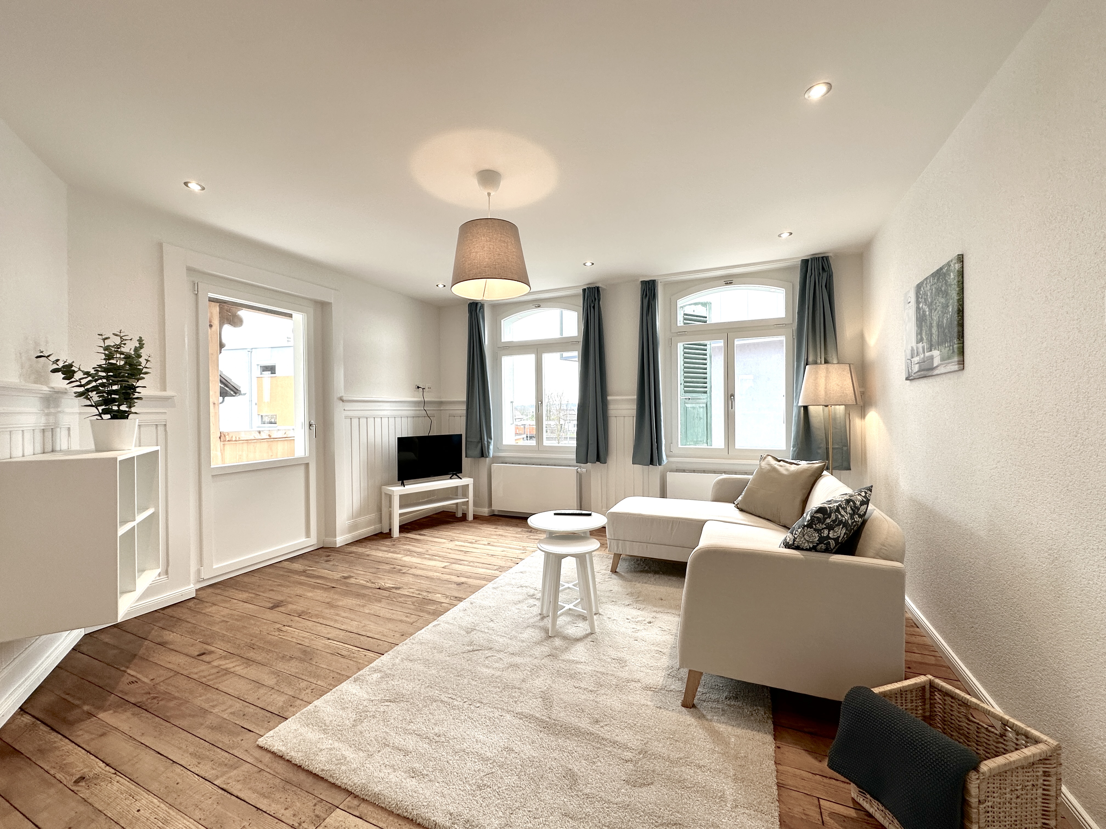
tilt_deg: -0.7
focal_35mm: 14
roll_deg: +0.8
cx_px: 553
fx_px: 447
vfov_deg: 85.7
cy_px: 414
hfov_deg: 102.1
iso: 40
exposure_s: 1/100
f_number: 2.2
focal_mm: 2.22
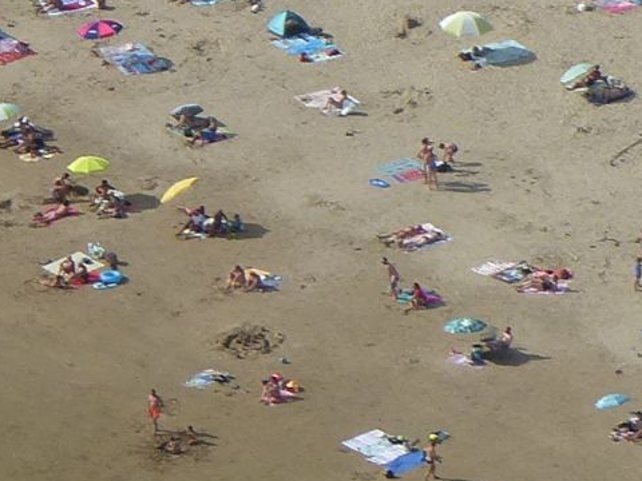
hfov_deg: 2.0
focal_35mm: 972
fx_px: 18027
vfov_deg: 1.5
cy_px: -462
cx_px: -103
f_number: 4
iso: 100
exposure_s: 1/1600
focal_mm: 37.3
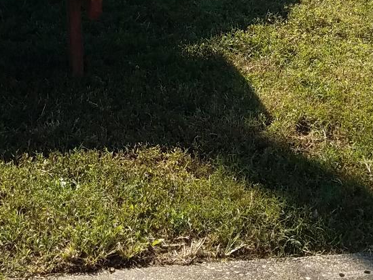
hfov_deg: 20.2
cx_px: 146
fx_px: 1045
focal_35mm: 97
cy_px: -195
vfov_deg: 13.9
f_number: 1.7
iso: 40
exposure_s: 1/1612
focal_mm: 4.2
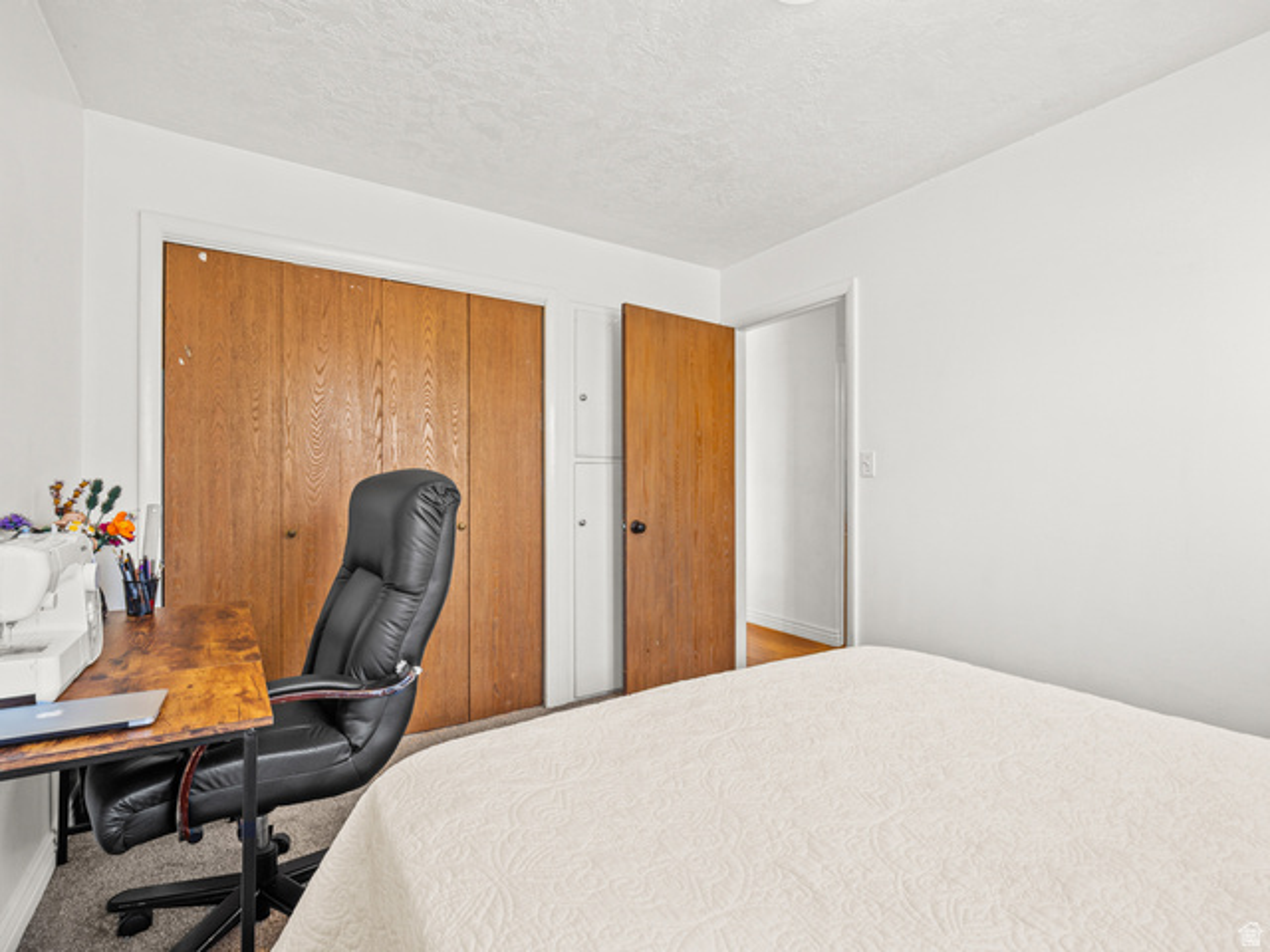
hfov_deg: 94.5
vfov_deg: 78.1
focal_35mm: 16
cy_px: 476
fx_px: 587
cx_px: 635
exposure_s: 1/1.67
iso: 200
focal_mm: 8
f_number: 5.6
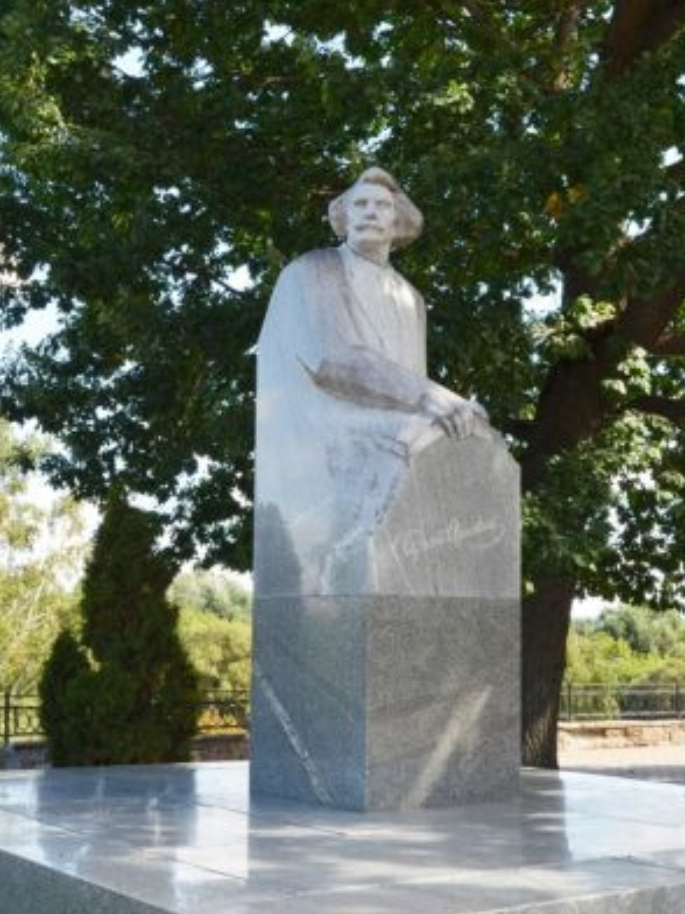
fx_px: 1398
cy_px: 455
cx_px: 363
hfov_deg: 27.5
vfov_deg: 36.2
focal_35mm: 53
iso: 200
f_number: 14
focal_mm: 24
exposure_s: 1/100
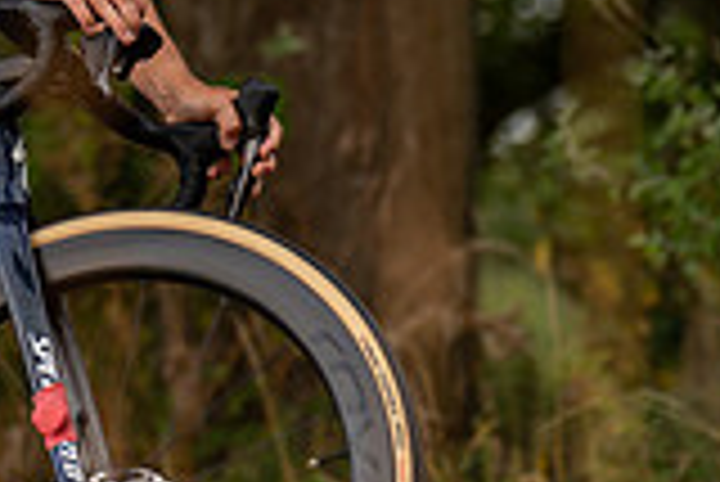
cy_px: -87
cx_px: -93
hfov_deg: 4.2
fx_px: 9709
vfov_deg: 2.8
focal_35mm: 485
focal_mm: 100
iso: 400
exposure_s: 1/1000
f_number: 2.8
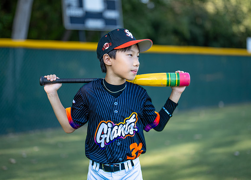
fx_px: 412
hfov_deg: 33.9
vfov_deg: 24.5
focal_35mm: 58
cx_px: 120
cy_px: 82
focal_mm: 50
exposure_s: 1/2000
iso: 125
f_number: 1.2
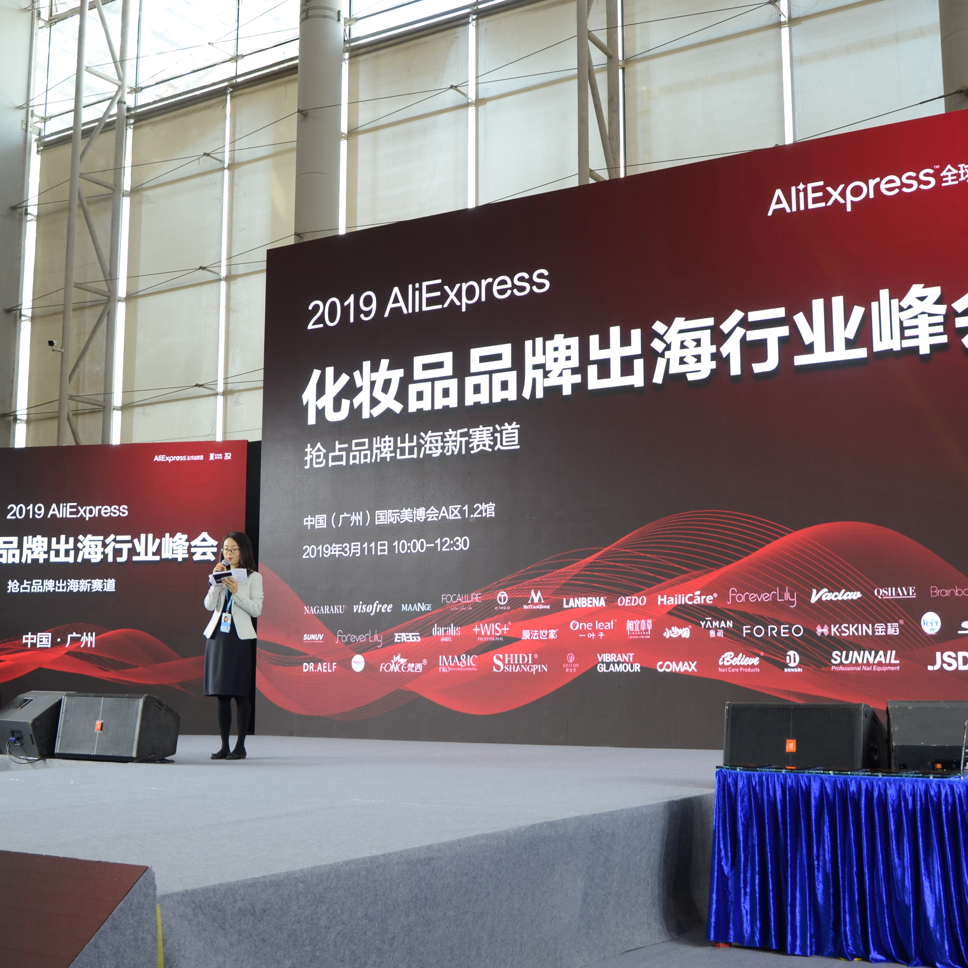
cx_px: 475
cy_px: 478
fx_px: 1360
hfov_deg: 39.2
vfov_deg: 39.2
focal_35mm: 43
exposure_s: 1/25
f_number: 4
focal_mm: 22
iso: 160
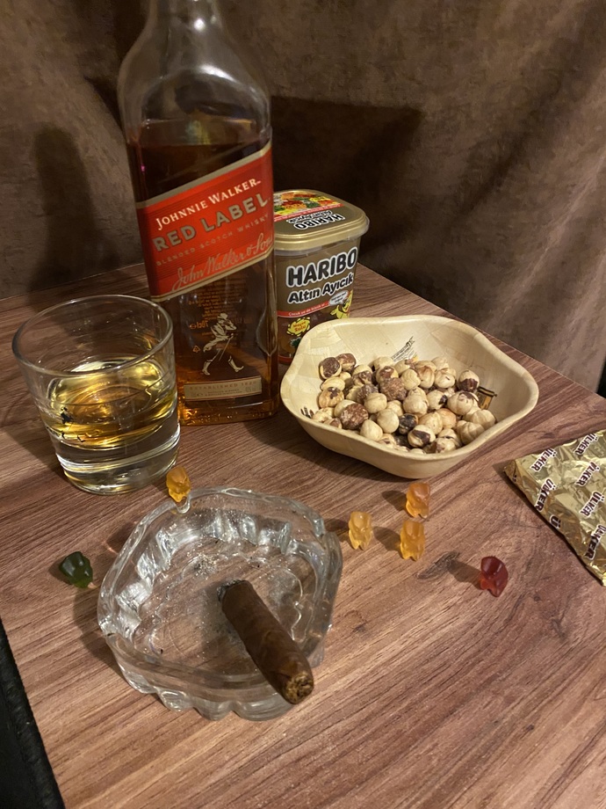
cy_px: 404
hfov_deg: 53.1
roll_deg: -0.1
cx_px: 303
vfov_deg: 67.3
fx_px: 607
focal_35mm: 26
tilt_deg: -36.5
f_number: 1.8
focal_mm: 4.25
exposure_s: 1/25
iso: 640
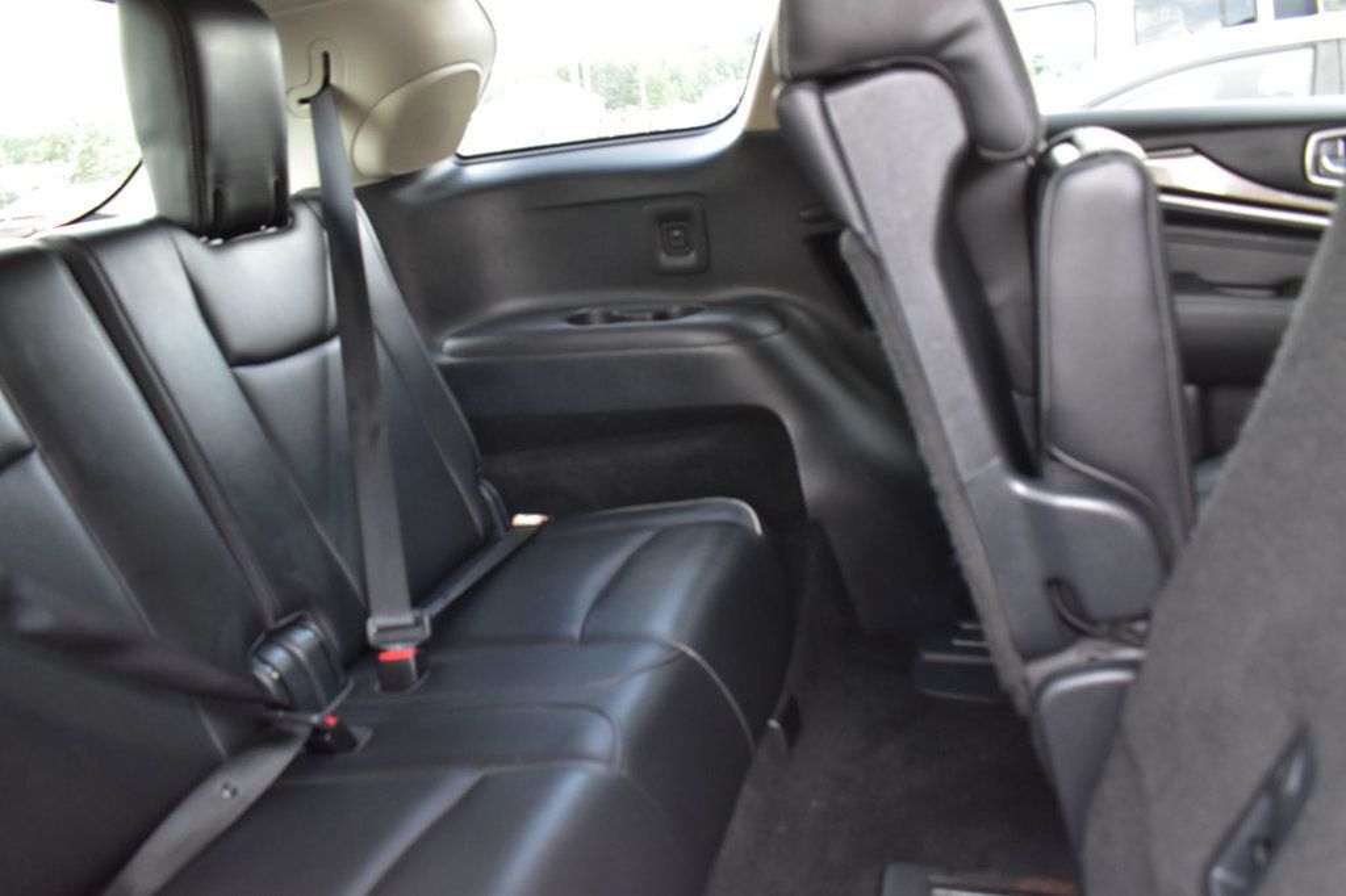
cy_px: 448
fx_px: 1009
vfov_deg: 47.9
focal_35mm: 27
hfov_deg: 67.4
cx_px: 673
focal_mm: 18
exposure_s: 1/15
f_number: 6.3
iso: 1100
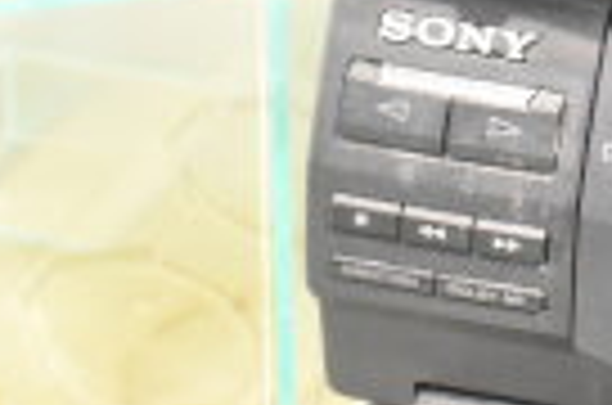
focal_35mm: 162
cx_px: 1318
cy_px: -263
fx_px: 2748
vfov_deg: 8.2
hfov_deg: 11.2
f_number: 4
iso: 5000
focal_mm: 24
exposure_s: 1/40
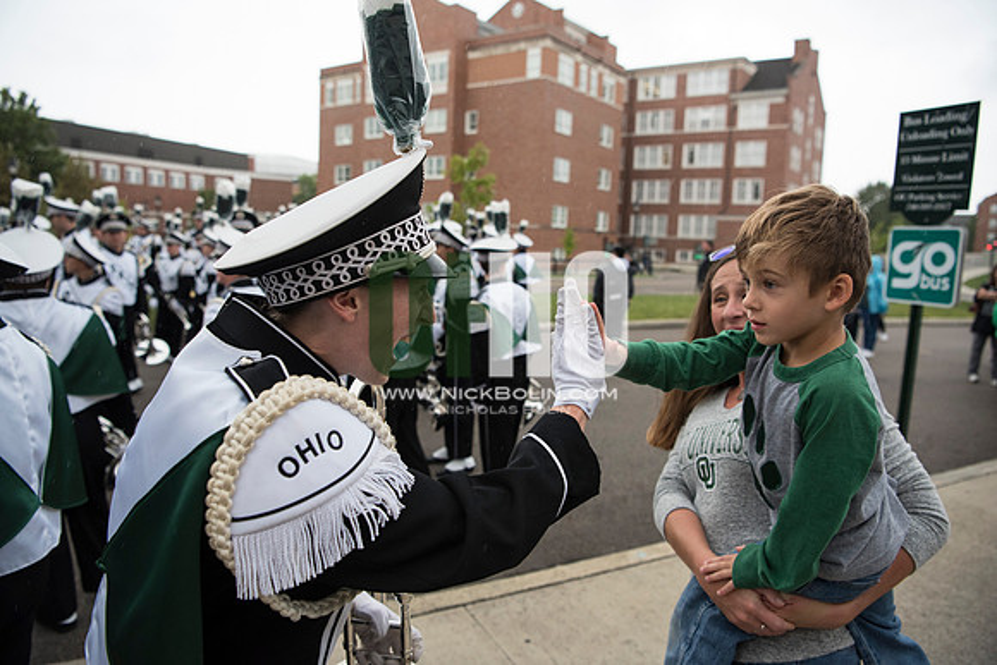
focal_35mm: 24
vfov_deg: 53.2
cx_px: 498
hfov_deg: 73.7
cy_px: 332
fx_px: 665
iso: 1600
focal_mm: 24
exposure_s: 1/500
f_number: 3.5
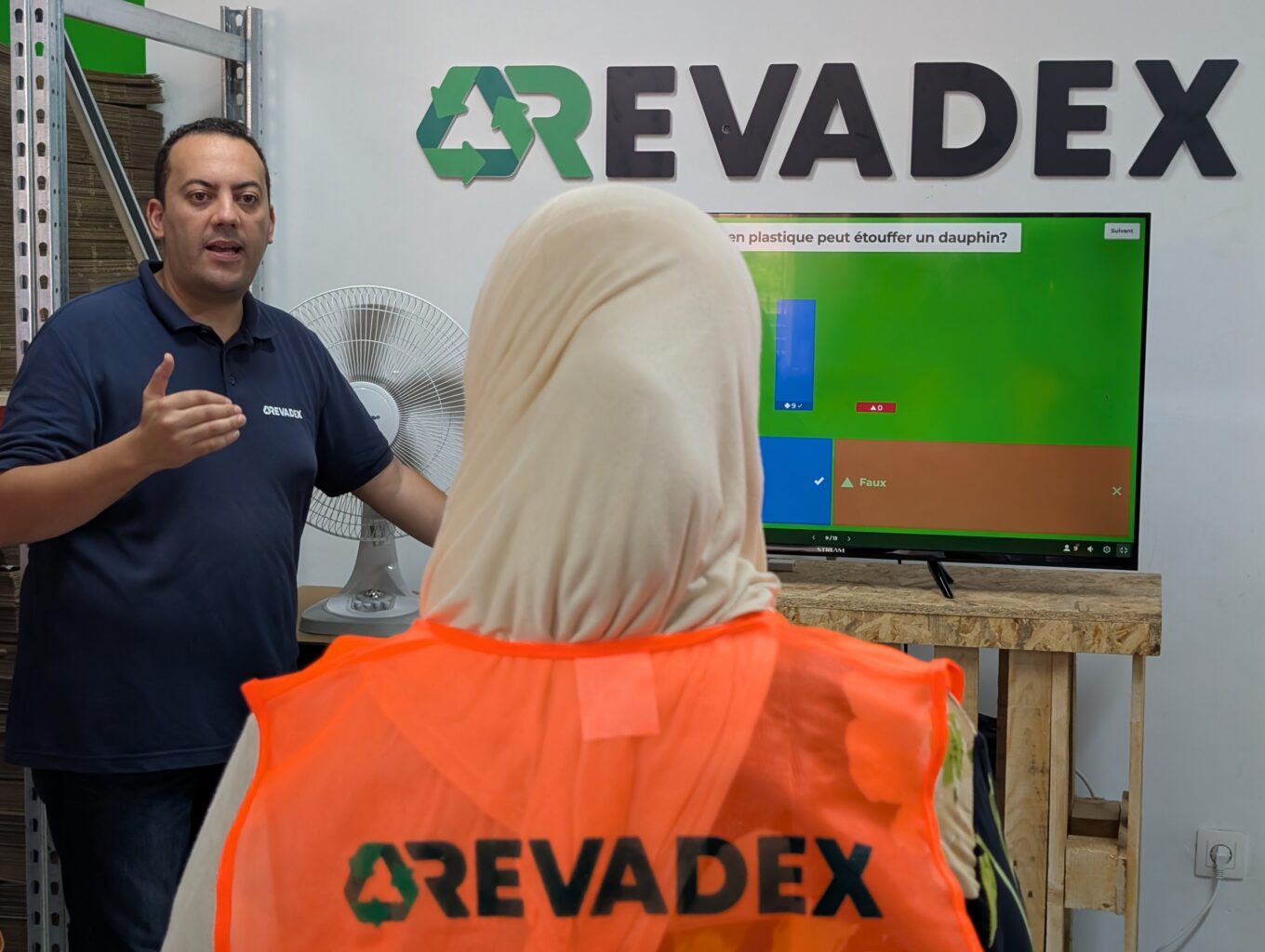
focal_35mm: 49
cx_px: 632
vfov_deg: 29.7
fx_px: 1793
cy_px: 476
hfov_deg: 38.9
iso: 188
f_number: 1.68
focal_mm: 6.9
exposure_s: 1/298
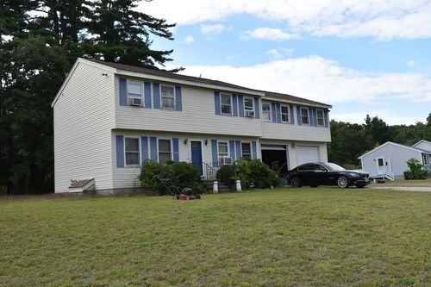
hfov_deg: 55.1
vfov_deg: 38.3
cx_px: 216
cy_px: 144
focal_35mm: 34
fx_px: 413
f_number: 8
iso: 160
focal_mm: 23
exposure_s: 1/250
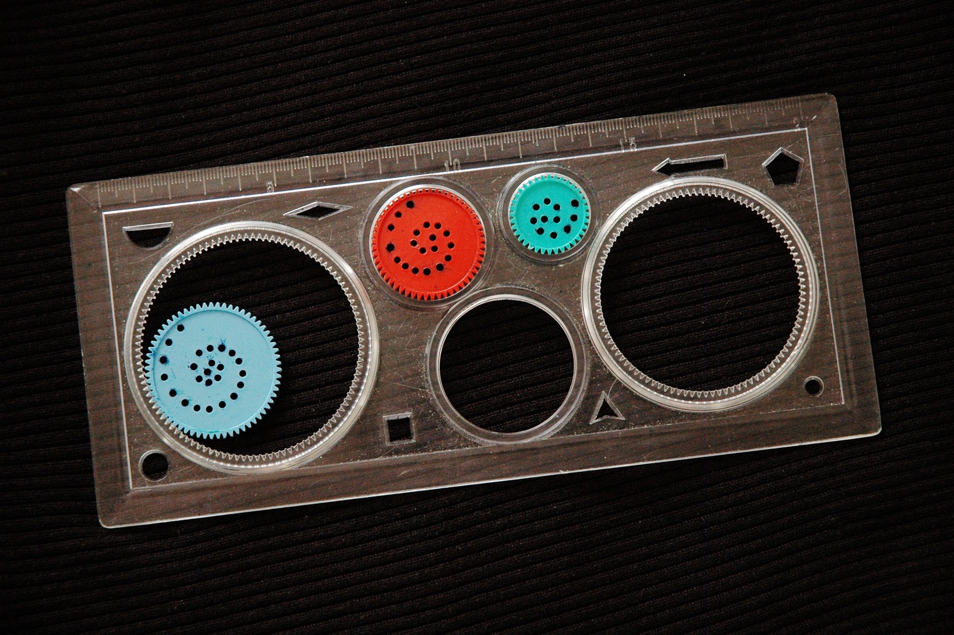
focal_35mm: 105
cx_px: 477
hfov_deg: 19.5
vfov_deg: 13.0
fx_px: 2780
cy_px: 318
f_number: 4.5
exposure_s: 1/60
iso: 800
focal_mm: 70
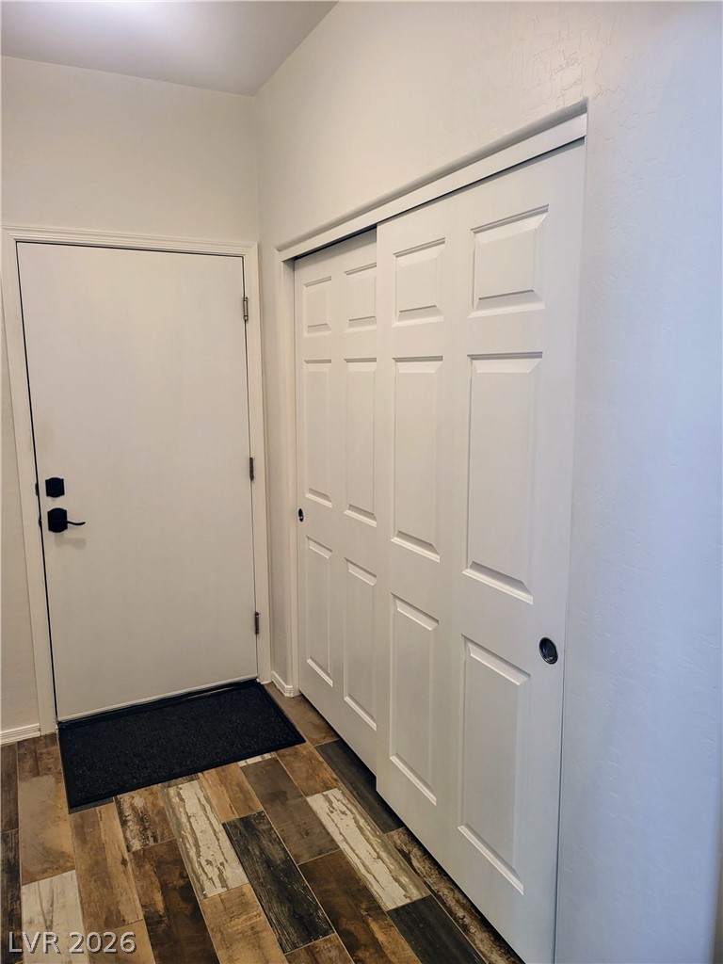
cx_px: 362
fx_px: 668
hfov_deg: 56.8
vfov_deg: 71.6
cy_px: 482
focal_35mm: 24
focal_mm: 5
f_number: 1.8
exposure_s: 1/40
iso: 200
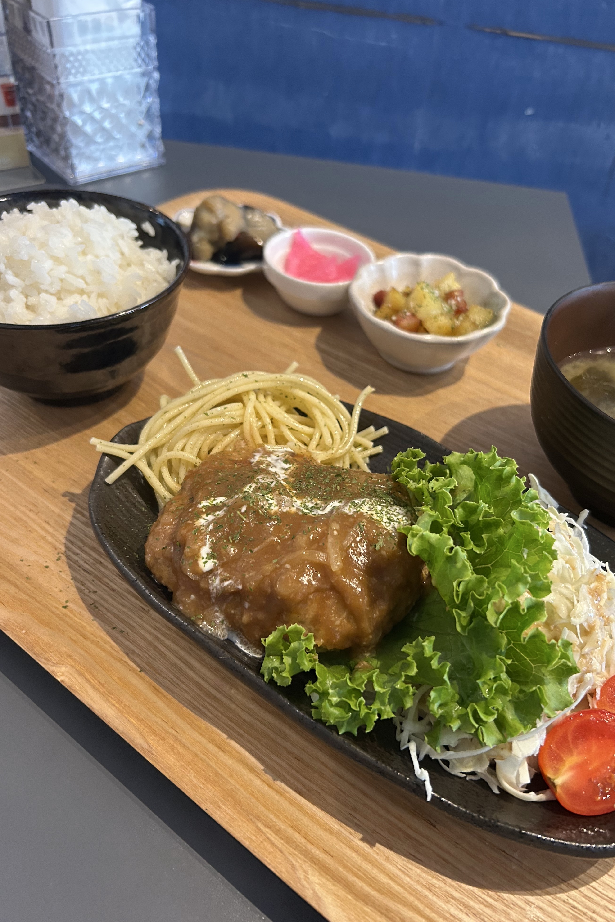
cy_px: 448
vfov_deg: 65.5
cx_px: 335
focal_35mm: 28
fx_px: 717
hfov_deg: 46.4
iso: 400
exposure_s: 1/60
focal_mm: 5.7
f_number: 1.5
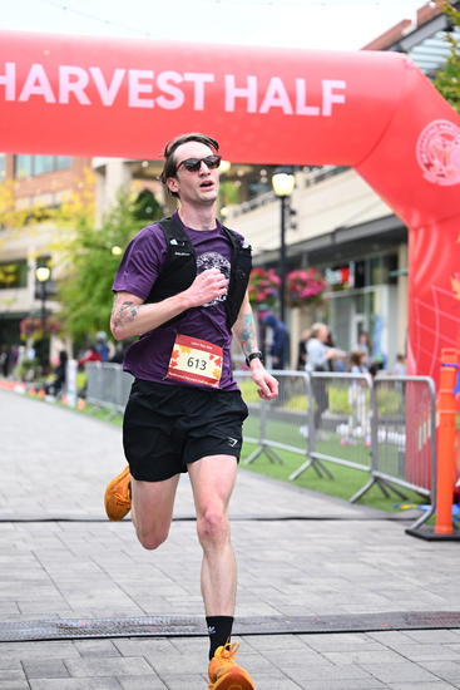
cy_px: 345
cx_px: 230
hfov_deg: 19.2
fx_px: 1360
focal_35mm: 71
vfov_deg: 28.4
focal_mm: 71
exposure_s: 1/1600
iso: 1250
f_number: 2.8
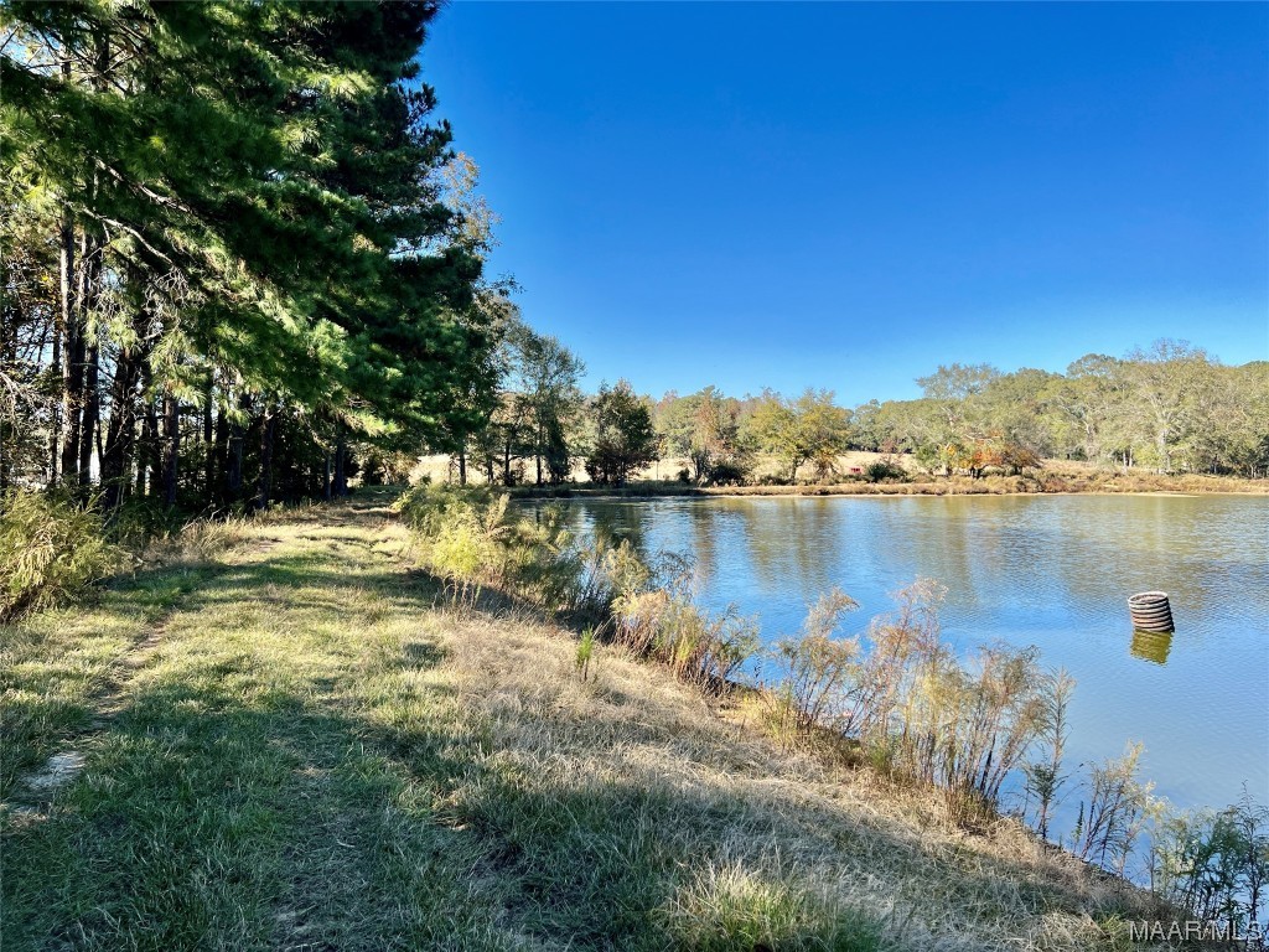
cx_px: 634
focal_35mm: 26
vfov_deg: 53.1
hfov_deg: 67.3
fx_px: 953
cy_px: 476
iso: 50
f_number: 1.5
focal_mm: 5.7
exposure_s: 1/2083
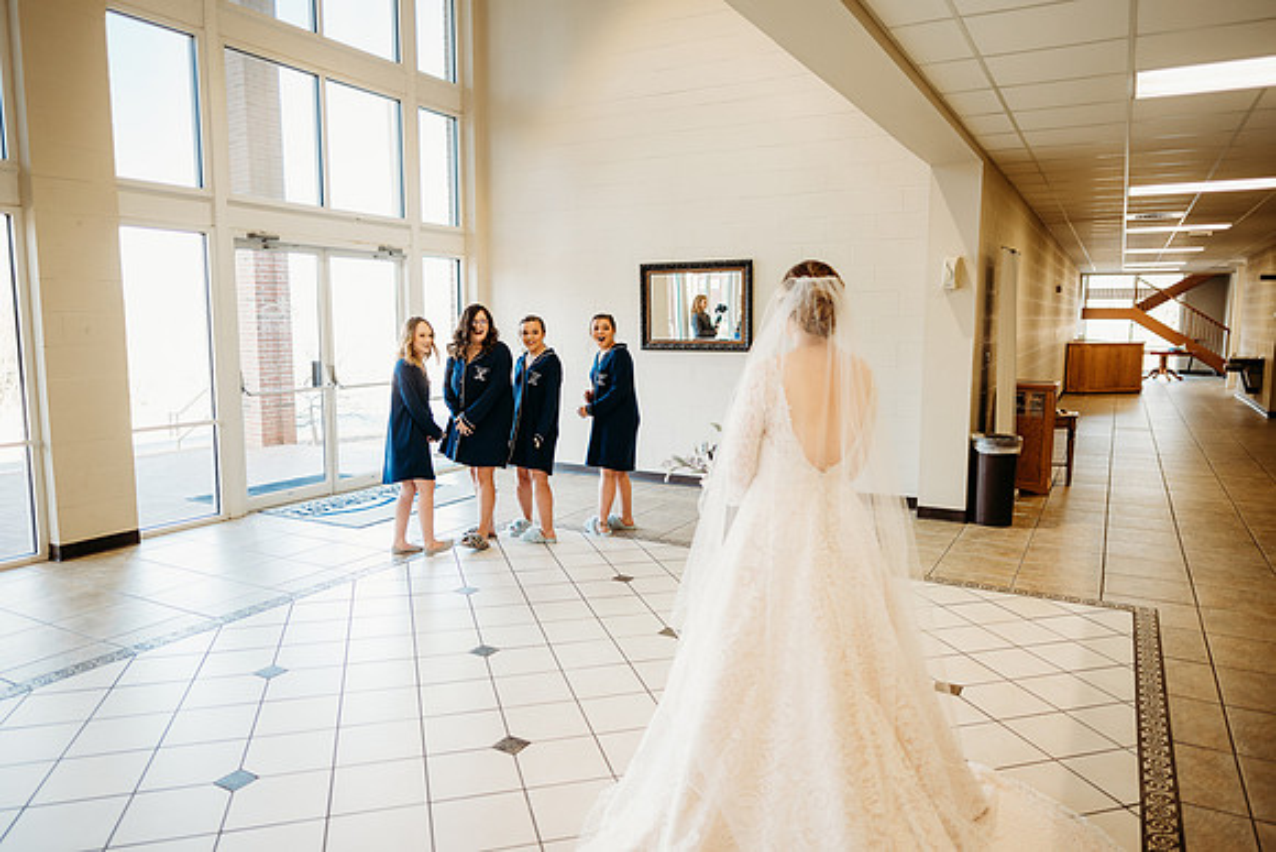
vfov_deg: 53.2
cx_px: 638
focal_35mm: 24
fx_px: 851
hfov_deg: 73.7
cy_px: 426
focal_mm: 24
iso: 400
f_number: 1.8
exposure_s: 1/160
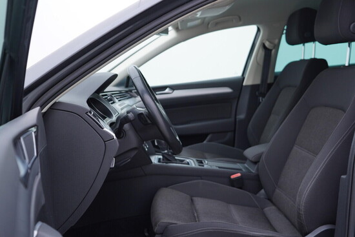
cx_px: 178
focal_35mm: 36
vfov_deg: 36.9
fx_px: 355
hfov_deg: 53.1
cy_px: 118
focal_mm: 24
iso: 125
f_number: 3.2
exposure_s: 1/50
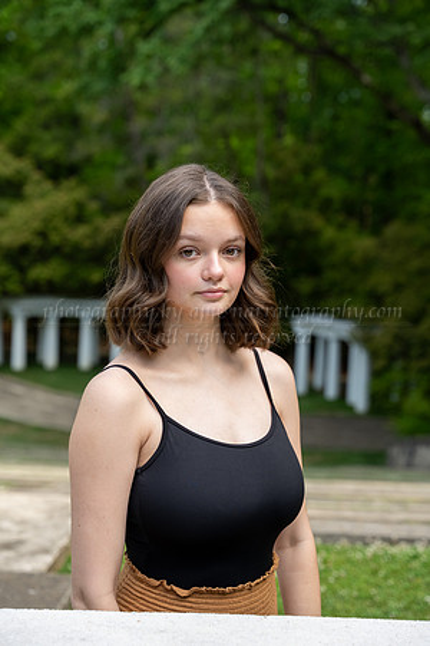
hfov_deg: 21.6
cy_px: 323
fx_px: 1129
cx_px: 215
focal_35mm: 63
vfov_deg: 31.9
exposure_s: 1/640
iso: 400
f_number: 4
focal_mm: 63
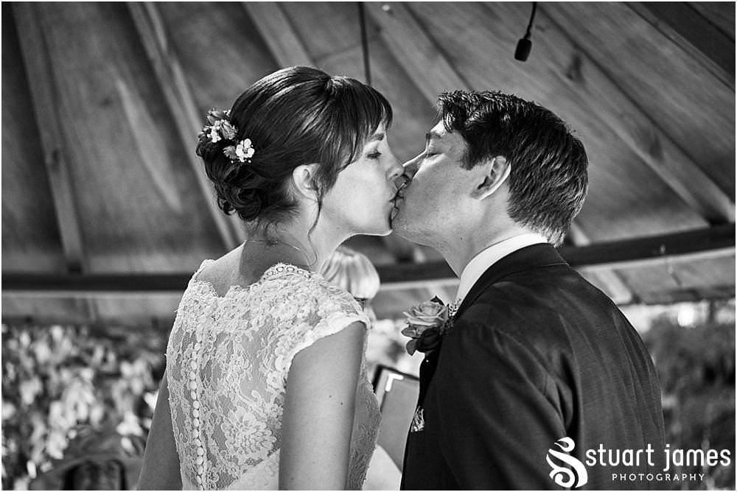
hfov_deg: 27.0
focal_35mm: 75
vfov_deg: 18.2
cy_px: 246
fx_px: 1536
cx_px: 368
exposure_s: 1/100
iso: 400
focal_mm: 50
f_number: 2.2
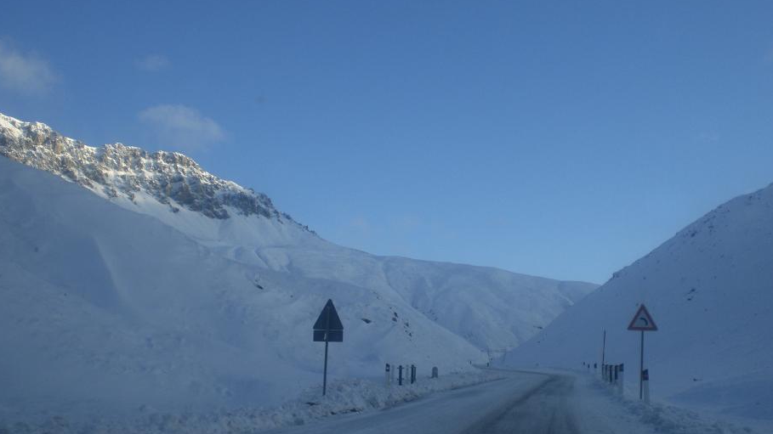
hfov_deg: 48.4
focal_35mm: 42
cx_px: 388
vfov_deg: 28.3
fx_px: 861
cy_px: 220
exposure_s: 1/320
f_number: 3.1
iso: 50
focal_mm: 6.3
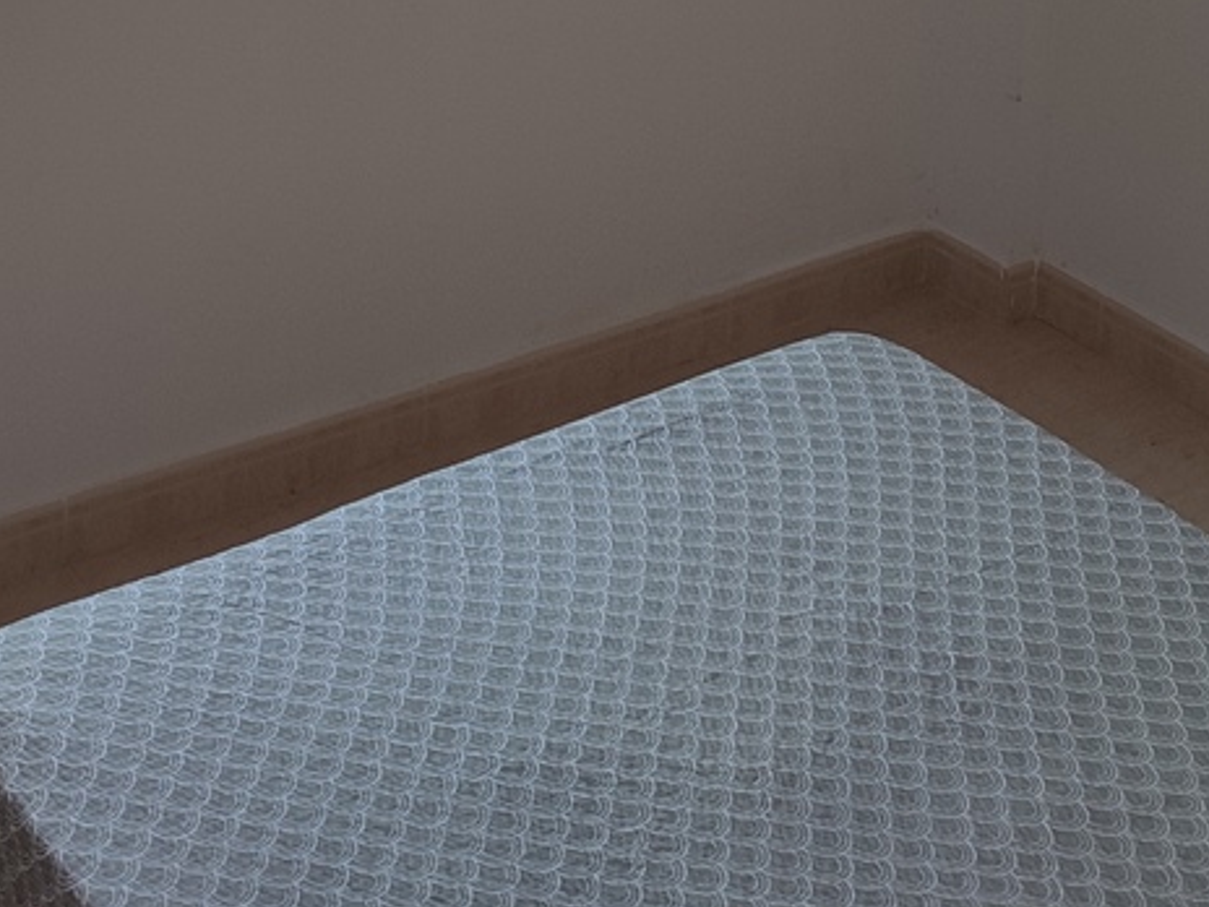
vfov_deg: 19.6
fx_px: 2410
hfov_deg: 28.1
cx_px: 534
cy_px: -274
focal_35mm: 69
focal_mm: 6.04
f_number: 1.9
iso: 50
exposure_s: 1/101
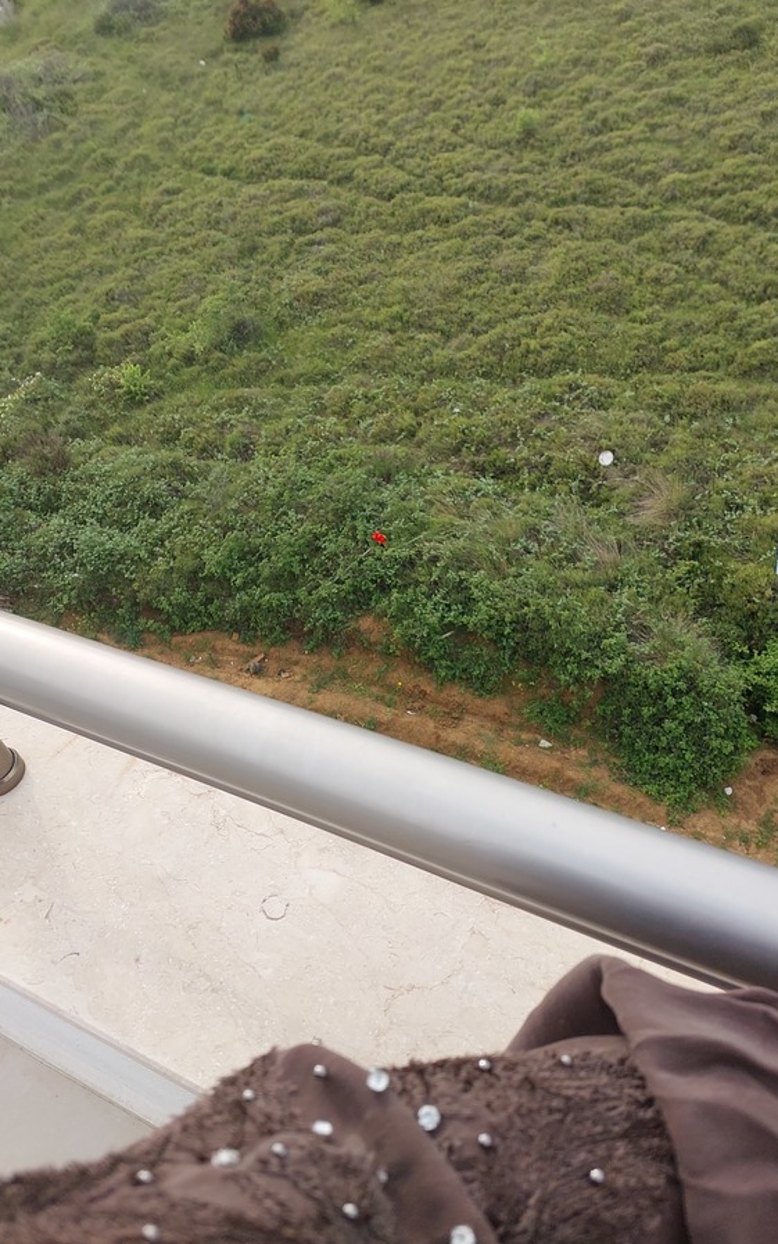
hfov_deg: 49.3
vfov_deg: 72.5
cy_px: 634
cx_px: 401
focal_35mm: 25
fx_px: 848
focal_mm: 5.06
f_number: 1.8
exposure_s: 1/284
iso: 25
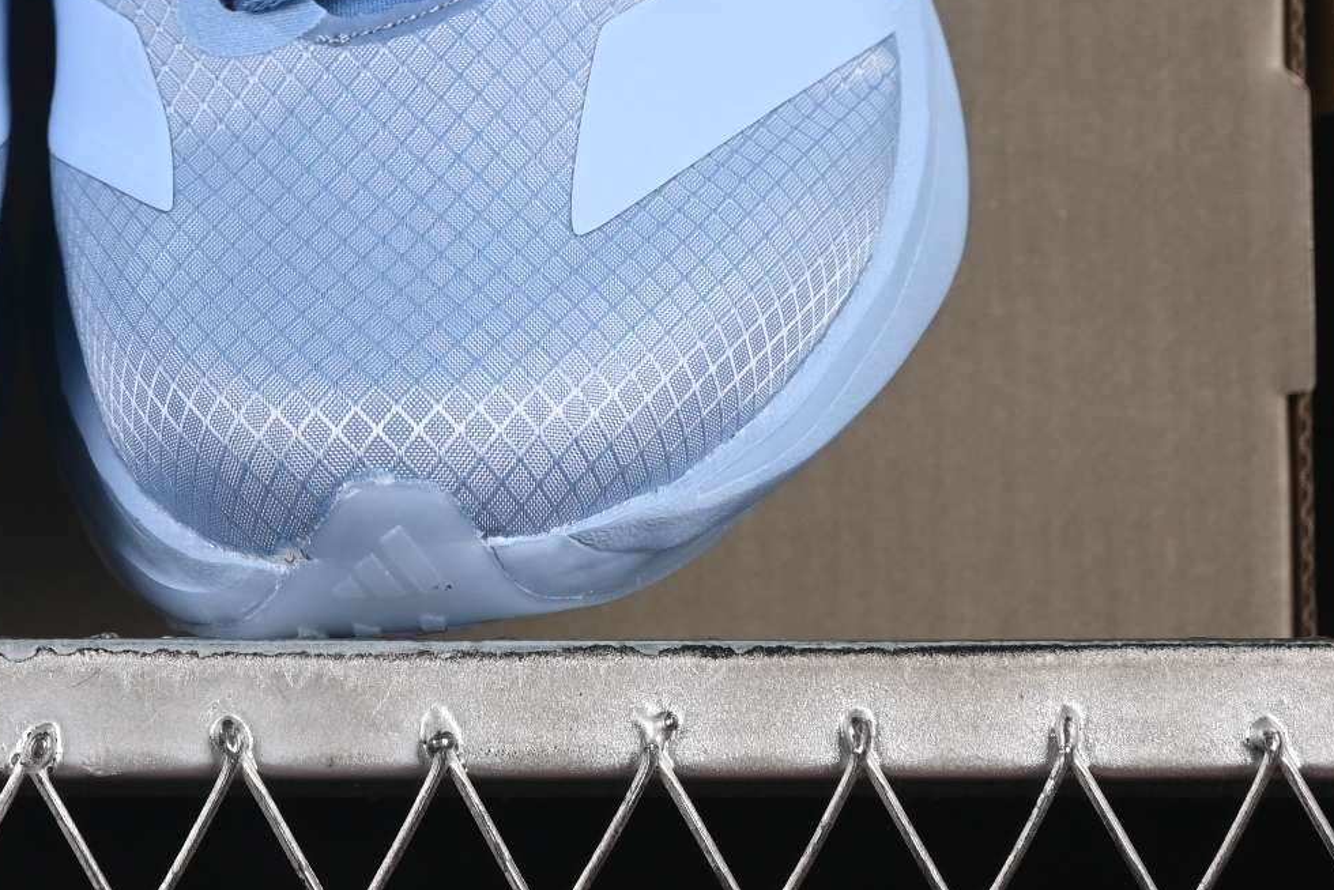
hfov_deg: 9.6
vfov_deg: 6.4
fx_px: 7895
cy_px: -150
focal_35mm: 213
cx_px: 3
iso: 160
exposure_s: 1/60
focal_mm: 50
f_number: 7.1
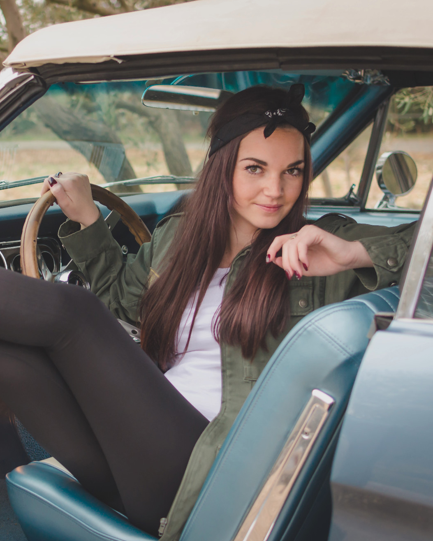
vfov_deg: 25.5
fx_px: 1197
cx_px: 67
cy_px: 270
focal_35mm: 75
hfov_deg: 20.2
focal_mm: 35
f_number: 2.2
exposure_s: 1/60
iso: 400
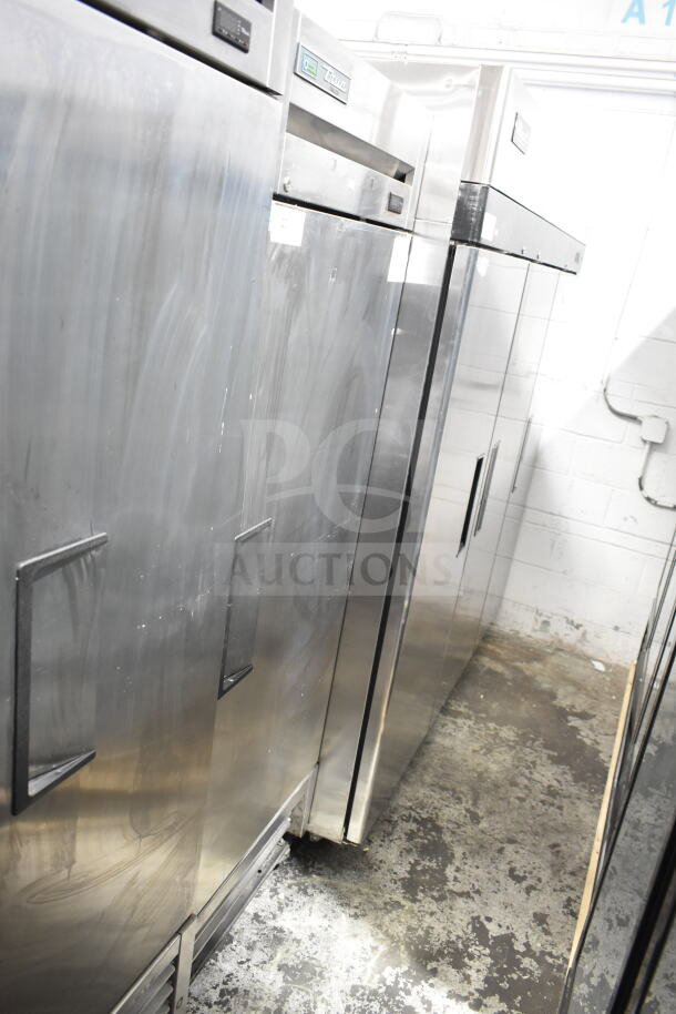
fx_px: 760
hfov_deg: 48.0
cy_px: 507
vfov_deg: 67.4
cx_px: 338
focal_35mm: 27
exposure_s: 1/30
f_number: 3.5
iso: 1600
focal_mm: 18
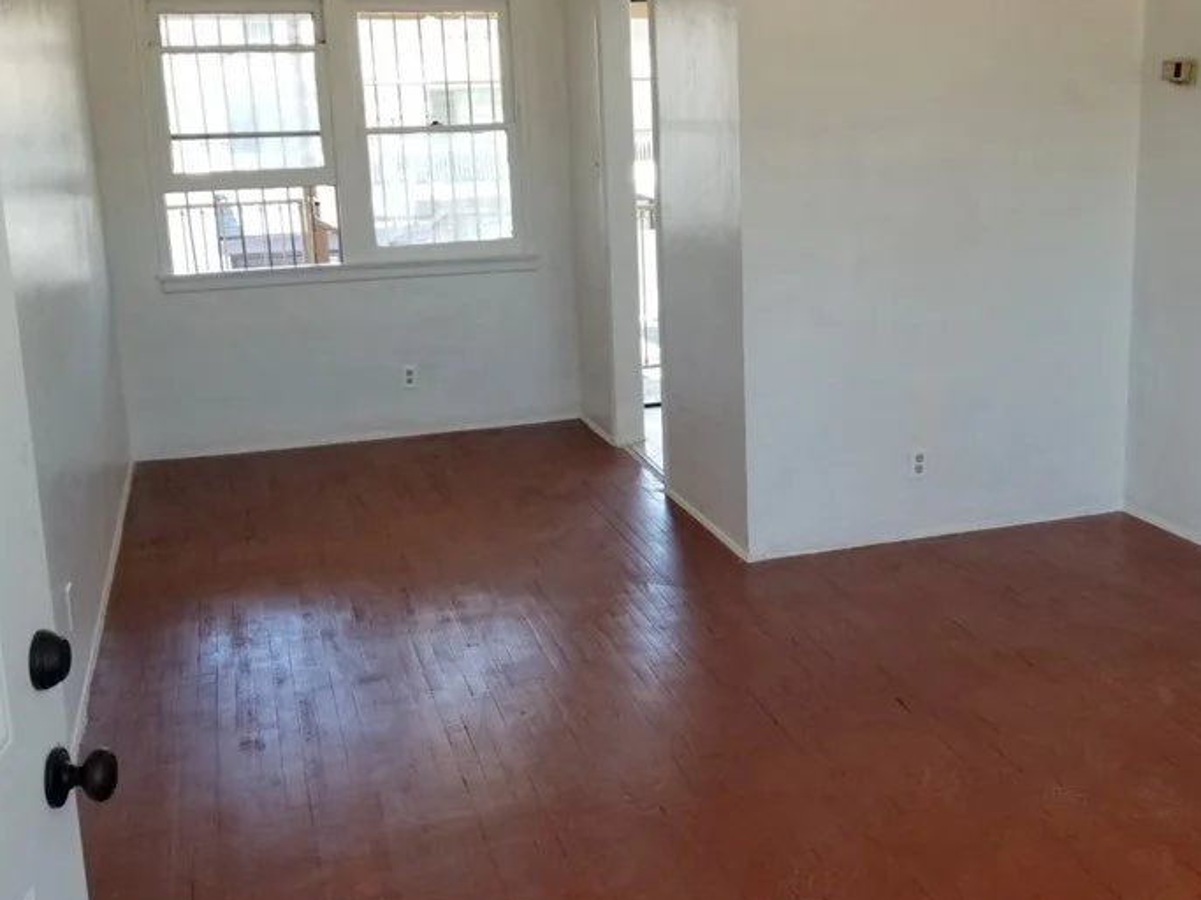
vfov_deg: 36.7
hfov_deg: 47.7
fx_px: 1353
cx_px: 702
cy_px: 362
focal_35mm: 39
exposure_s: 1/145
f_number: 1.7
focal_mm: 4.3
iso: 50
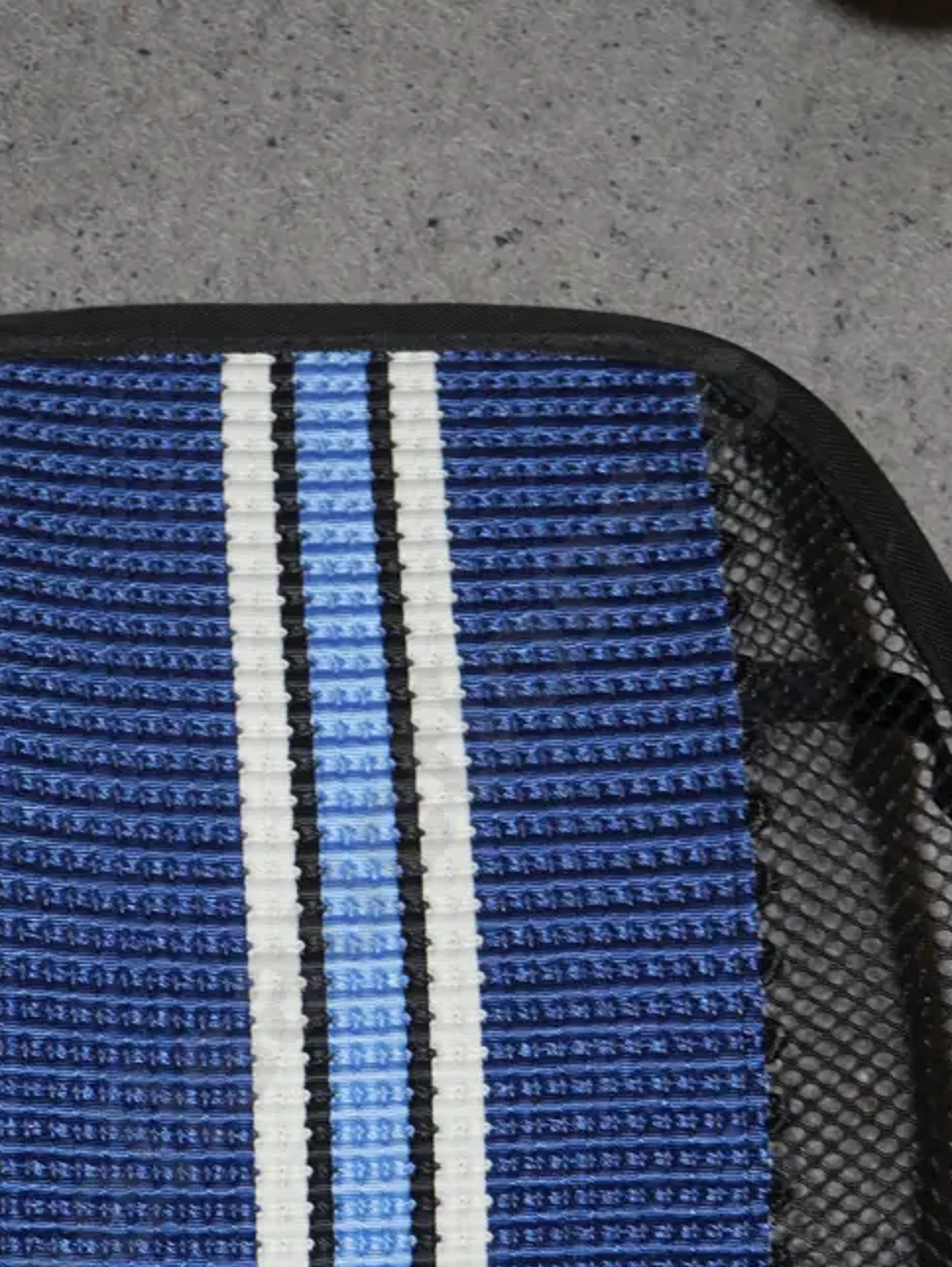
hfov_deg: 16.6
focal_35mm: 89
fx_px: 3259
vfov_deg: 21.9
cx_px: 351
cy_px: 897
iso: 500
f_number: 5.3
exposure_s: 1/60
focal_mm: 28
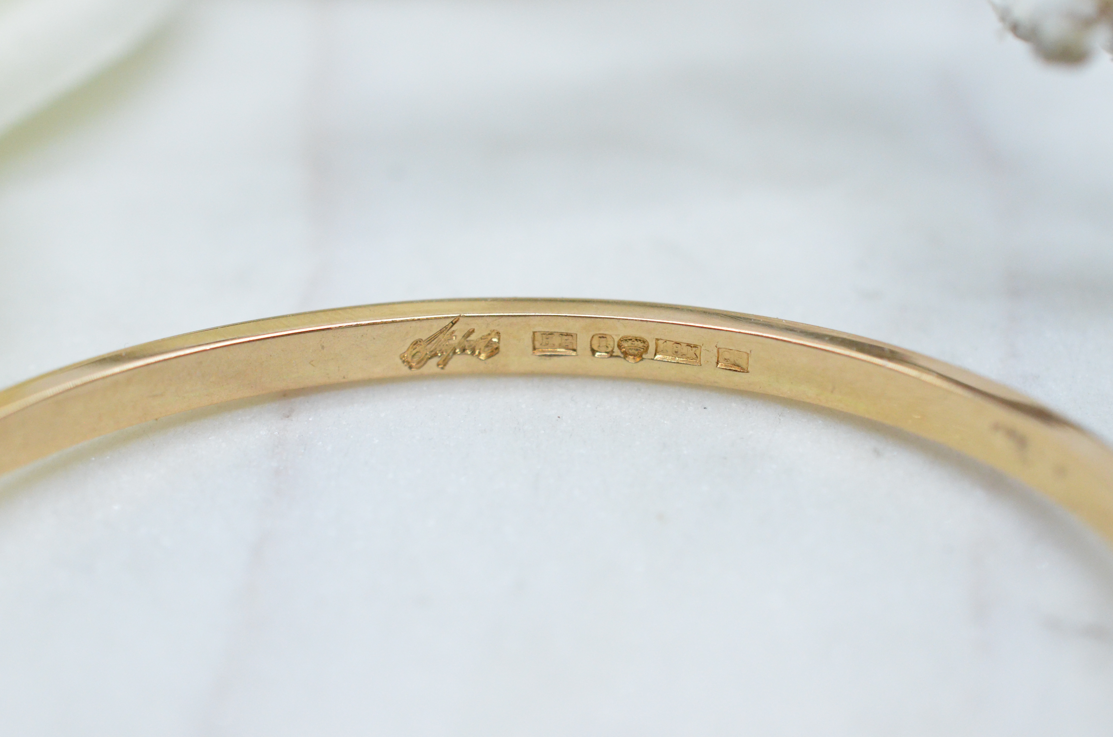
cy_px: 334
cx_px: 579
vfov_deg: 19.9
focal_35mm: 68
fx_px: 2098
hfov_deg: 29.7
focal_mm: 40
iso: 3200
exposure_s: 1/1250
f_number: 5
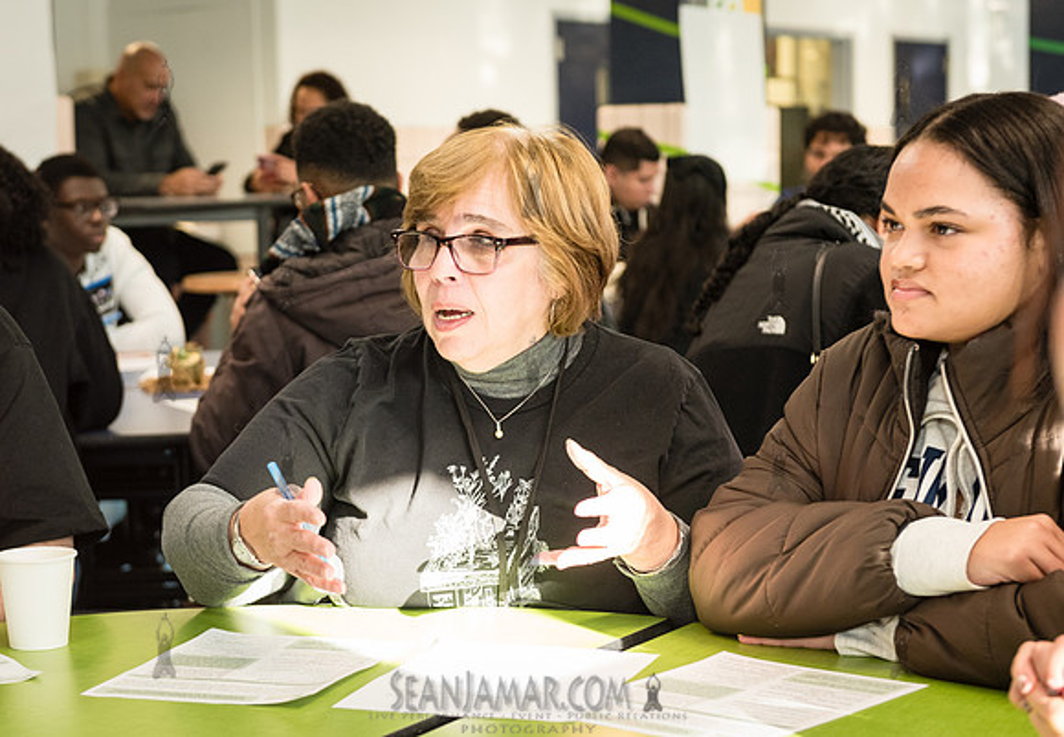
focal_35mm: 74
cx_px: 447
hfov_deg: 27.1
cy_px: 398
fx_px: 2208
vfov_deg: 19.0
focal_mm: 58
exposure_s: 1/125
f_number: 3.5
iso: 1600
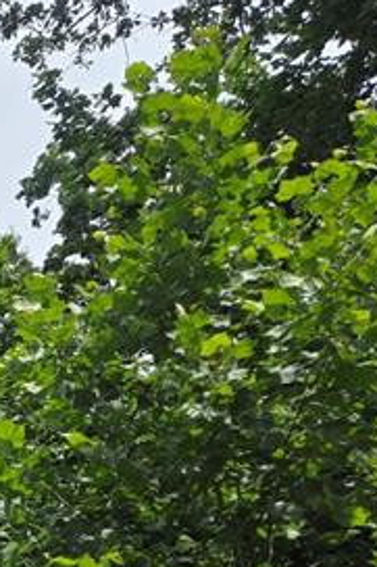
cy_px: 725
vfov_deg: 20.7
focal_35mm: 90
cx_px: -510
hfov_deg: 12.3
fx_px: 1415
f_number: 1.8
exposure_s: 1/1770
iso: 25
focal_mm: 5.4
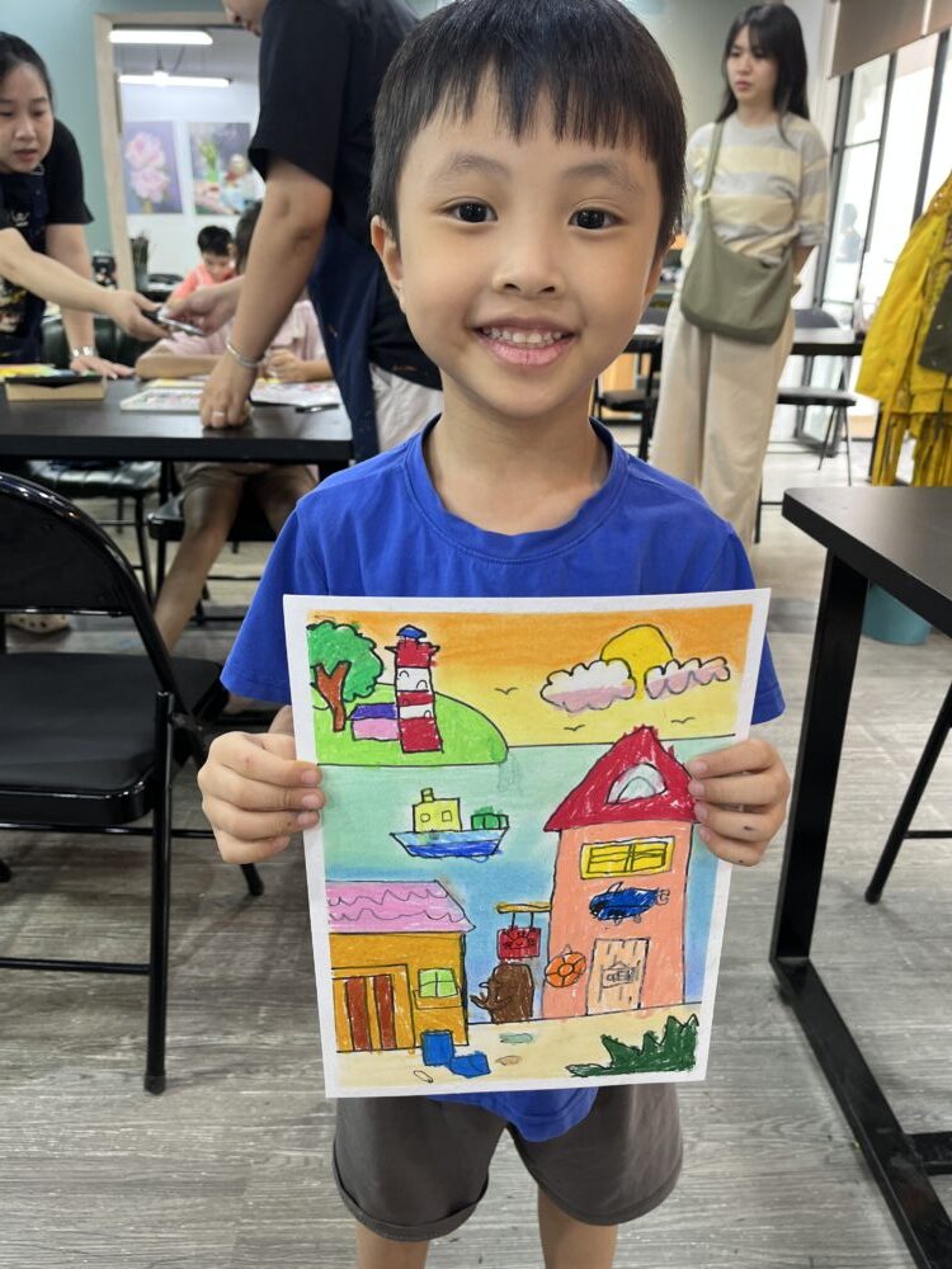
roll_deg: -0.6
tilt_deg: -22.0
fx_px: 953
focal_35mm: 26
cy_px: 634
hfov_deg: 53.1
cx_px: 476
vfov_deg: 67.3
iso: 80
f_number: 1.6
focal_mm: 5.1
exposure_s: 1/50
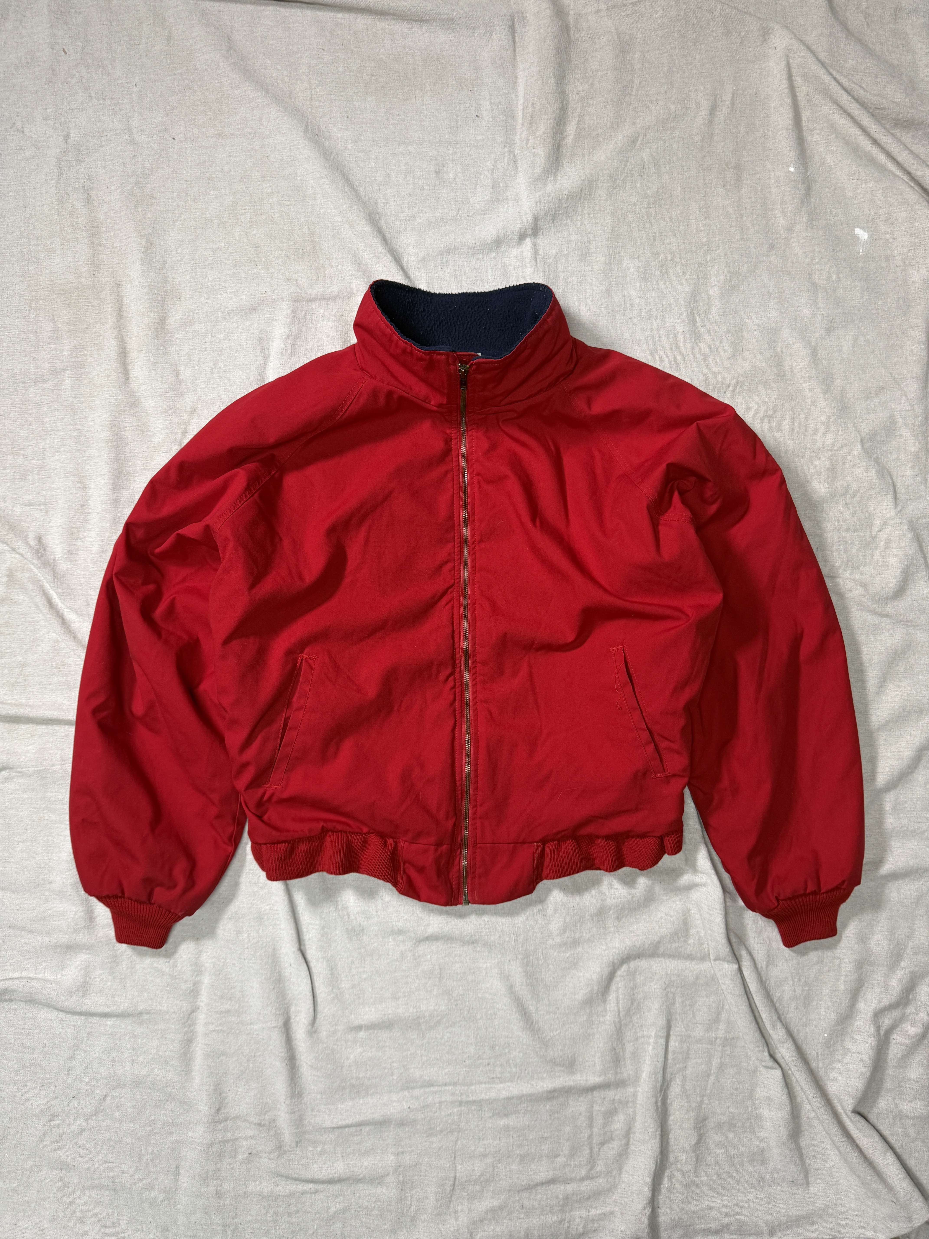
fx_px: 859
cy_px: 620
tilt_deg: -87.6
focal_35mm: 24
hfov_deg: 56.8
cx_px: 464
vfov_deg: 71.6
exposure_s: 1/100
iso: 200
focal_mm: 6.76
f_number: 1.78
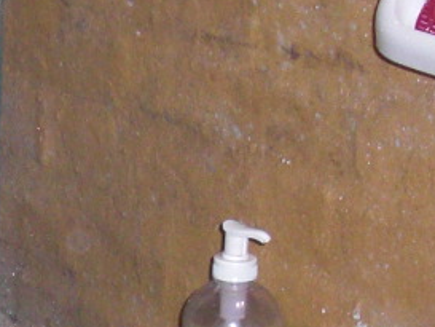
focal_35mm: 211
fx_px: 2653
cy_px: 351
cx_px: -92
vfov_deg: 7.0
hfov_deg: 9.2
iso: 200
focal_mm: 6.3
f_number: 2.8
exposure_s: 1/60
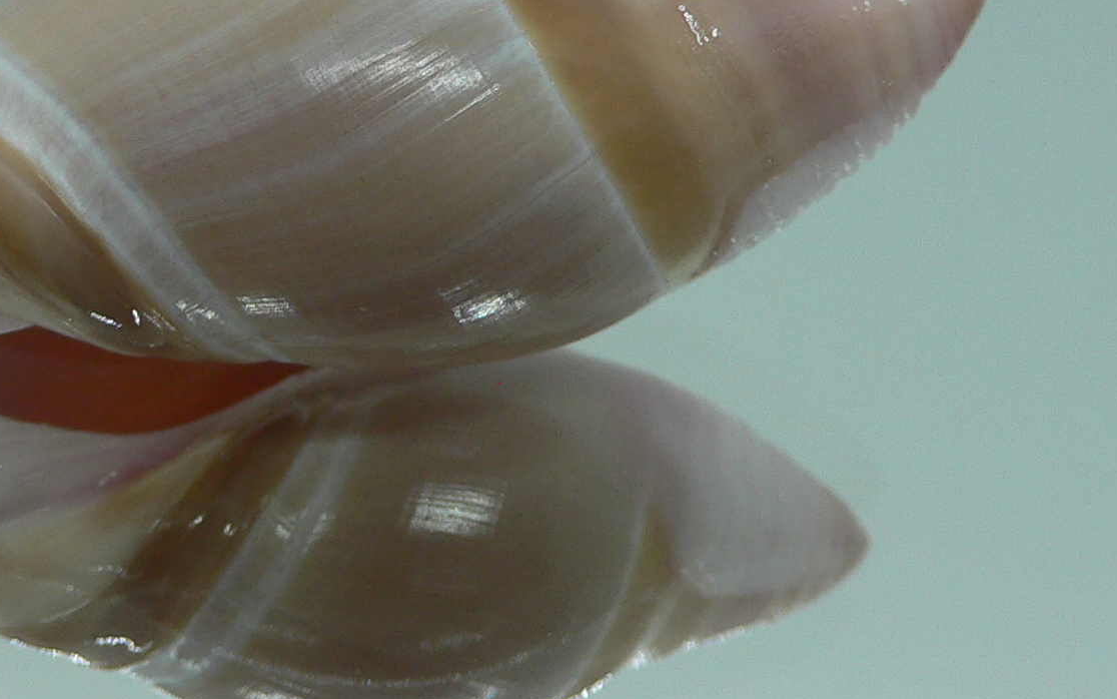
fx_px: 2040
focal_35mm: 67
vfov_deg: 19.4
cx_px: 386
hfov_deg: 30.4
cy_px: 234
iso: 80
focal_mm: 4.6
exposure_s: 1/60
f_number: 2.8
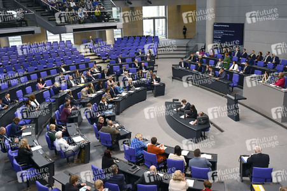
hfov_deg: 57.3
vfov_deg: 39.9
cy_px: 96
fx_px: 263
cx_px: 144
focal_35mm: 33
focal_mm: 33
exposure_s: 1/320
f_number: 4
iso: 4000
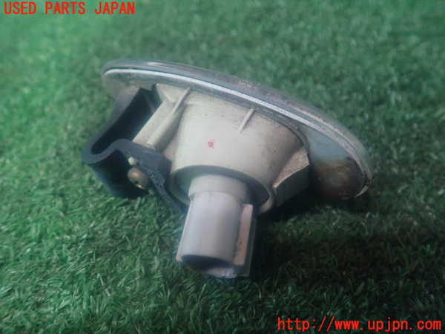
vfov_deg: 46.8
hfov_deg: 60.0
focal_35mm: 30
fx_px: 386
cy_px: 167
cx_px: 222
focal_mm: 5.5
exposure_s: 1/30
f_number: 2.3
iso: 1000
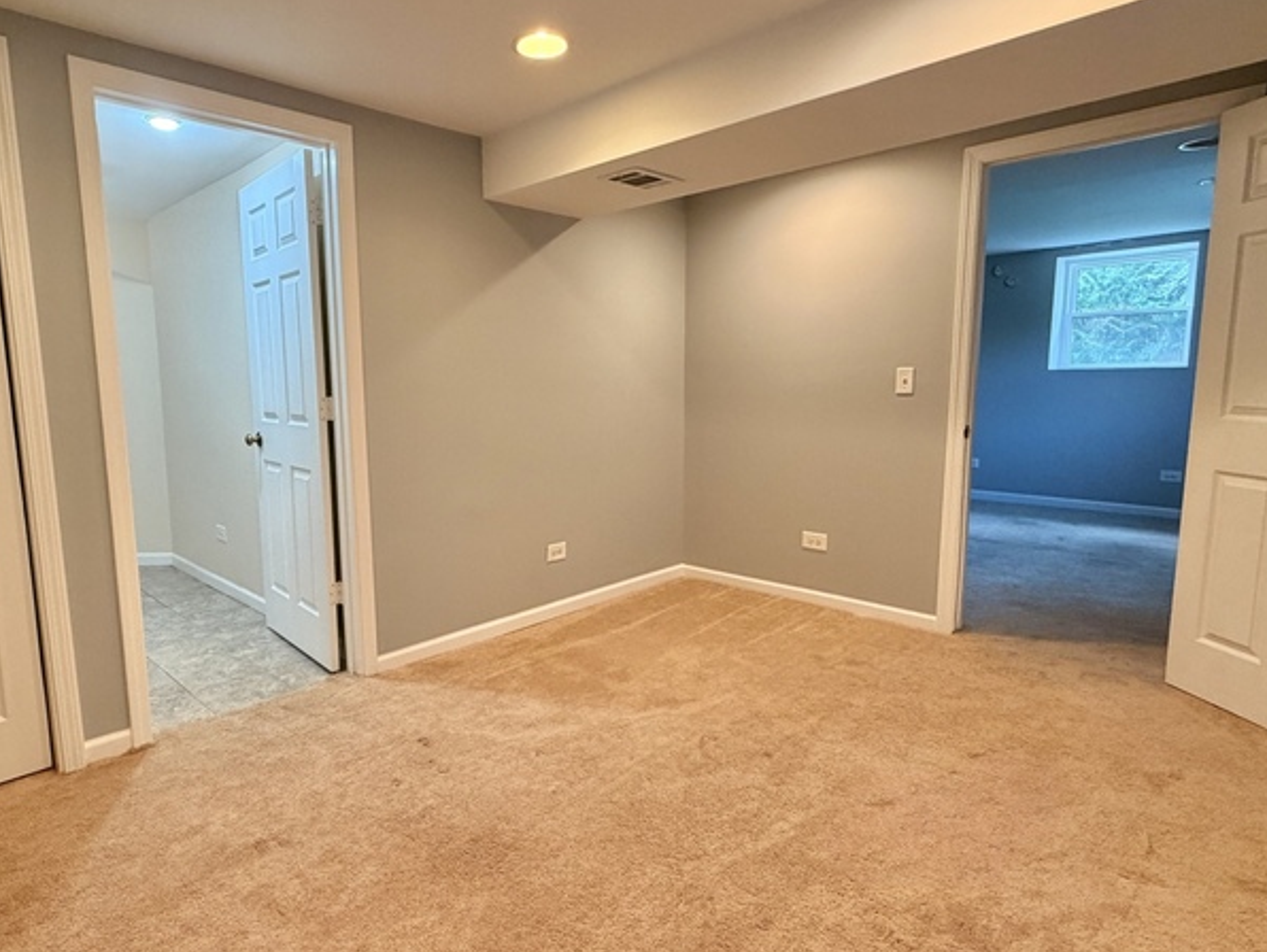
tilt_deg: -6.5
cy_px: 470
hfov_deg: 98.1
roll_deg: +1.1
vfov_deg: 81.8
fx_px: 549
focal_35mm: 15
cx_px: 609
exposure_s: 1/60
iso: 250
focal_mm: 2.22
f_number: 2.2
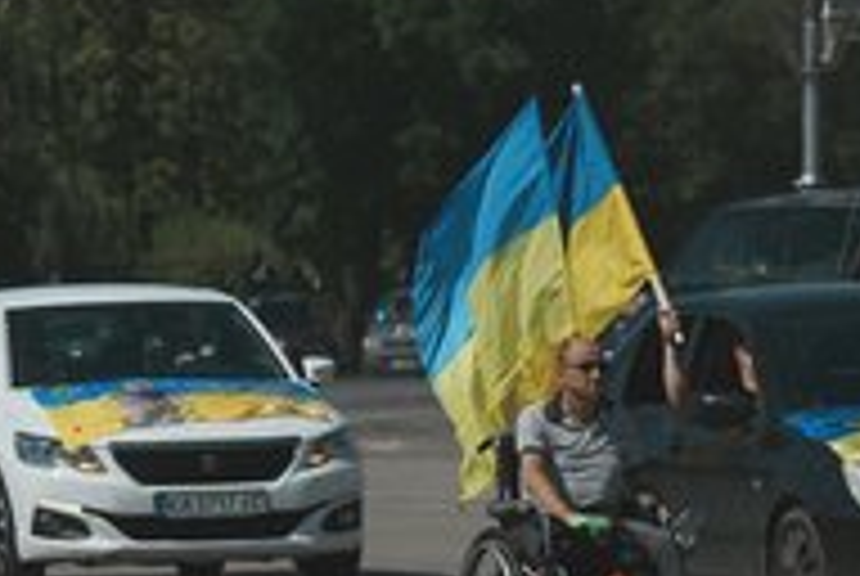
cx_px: 621
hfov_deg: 5.2
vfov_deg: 3.5
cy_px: 110
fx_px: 9498
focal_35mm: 397
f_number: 5.6
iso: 100
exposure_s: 1/5000
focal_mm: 190
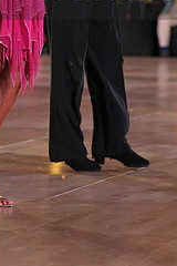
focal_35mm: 246
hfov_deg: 5.6
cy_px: -17
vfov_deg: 8.3
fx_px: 1814
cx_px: 64
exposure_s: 1/500
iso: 2000
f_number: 4
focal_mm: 102
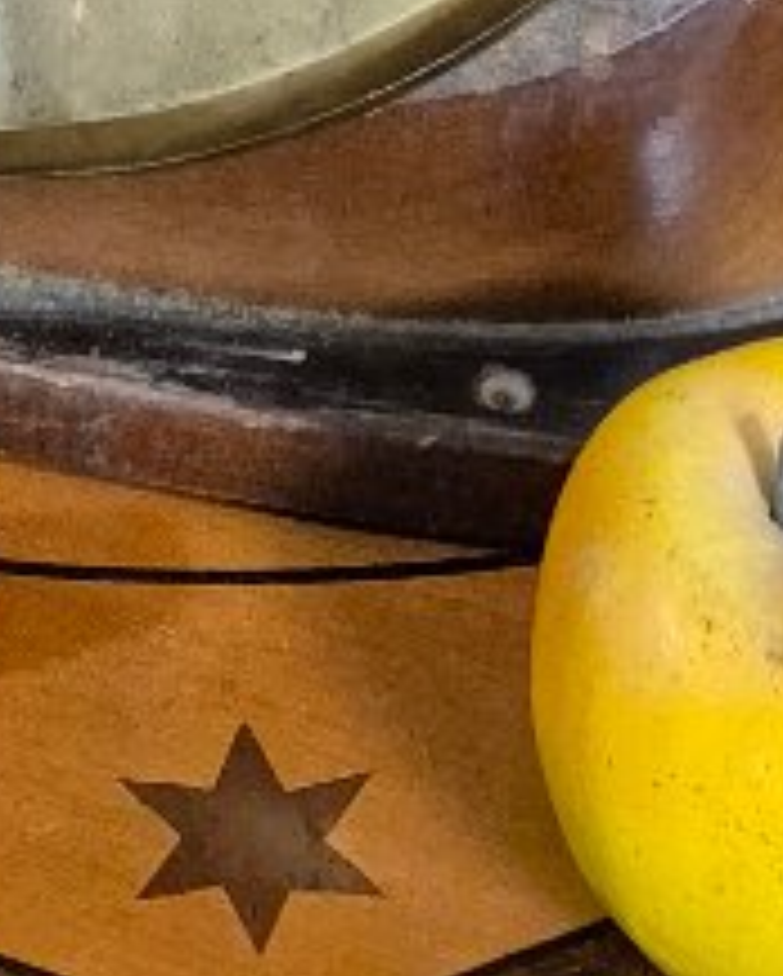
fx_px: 3587
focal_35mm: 124
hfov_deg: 12.4
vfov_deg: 11.7
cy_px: -1574
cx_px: 158
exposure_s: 1/100
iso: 2000
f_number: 1.8
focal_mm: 5.4
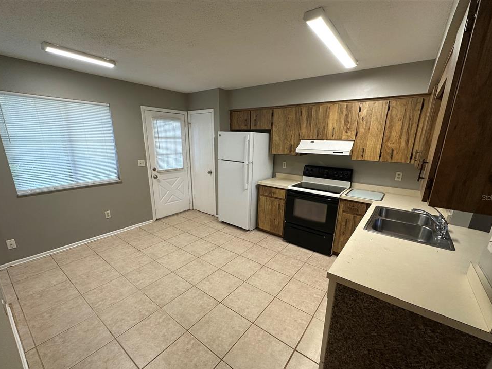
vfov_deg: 81.6
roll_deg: -1.1
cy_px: 197
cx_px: 250
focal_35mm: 15
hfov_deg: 98.2
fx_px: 213
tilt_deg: -13.8
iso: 200
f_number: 2.2
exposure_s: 1/120
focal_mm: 2.22
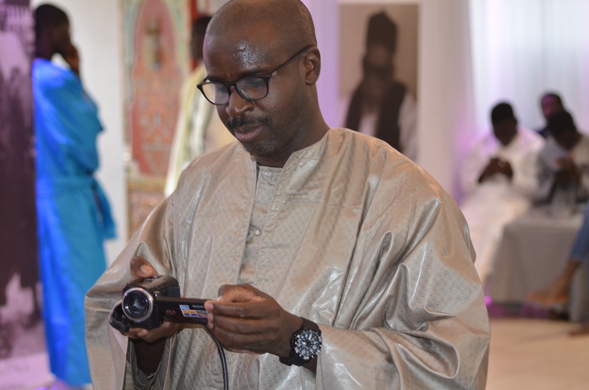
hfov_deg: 19.5
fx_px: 1714
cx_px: 294
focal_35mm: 105
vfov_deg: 13.0
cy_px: 195
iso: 450
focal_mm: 70
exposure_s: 1/60
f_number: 4
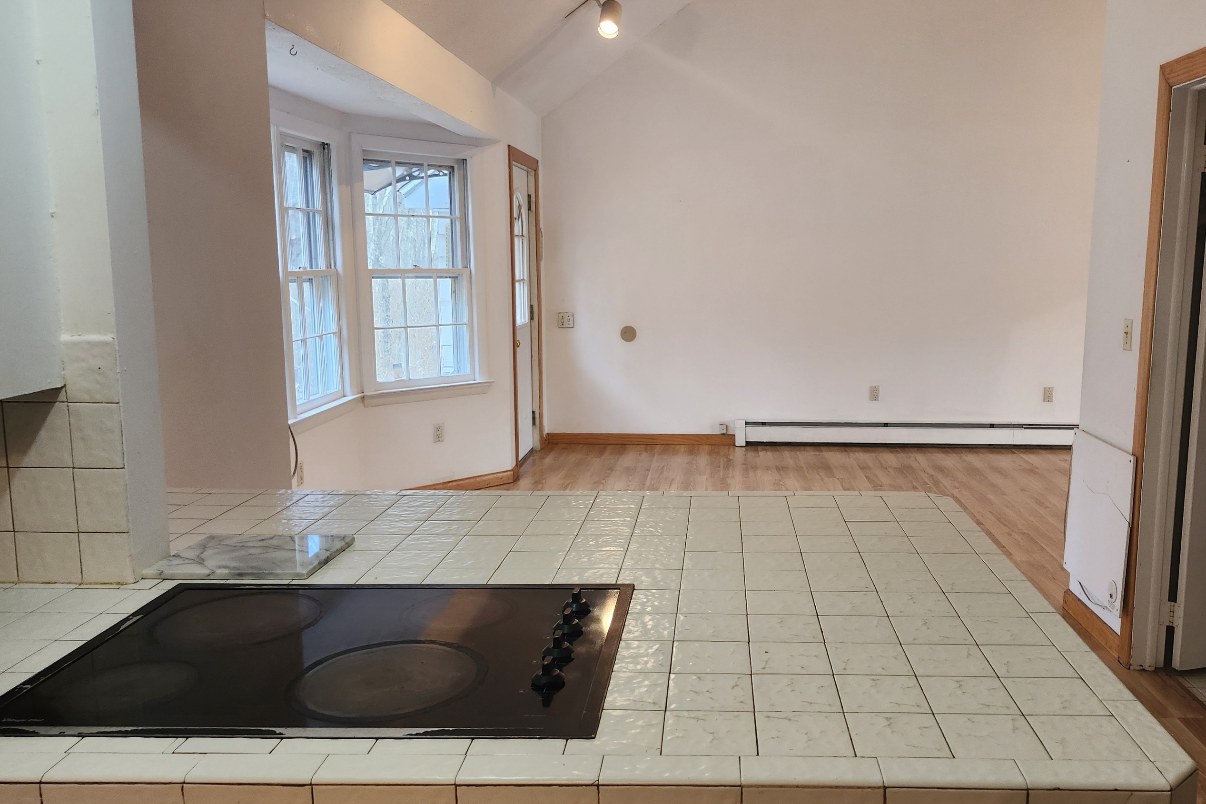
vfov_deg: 45.0
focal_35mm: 29
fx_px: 971
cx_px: 704
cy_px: 411
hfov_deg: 63.3
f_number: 1.8
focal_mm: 5.54
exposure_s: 1/120
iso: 250
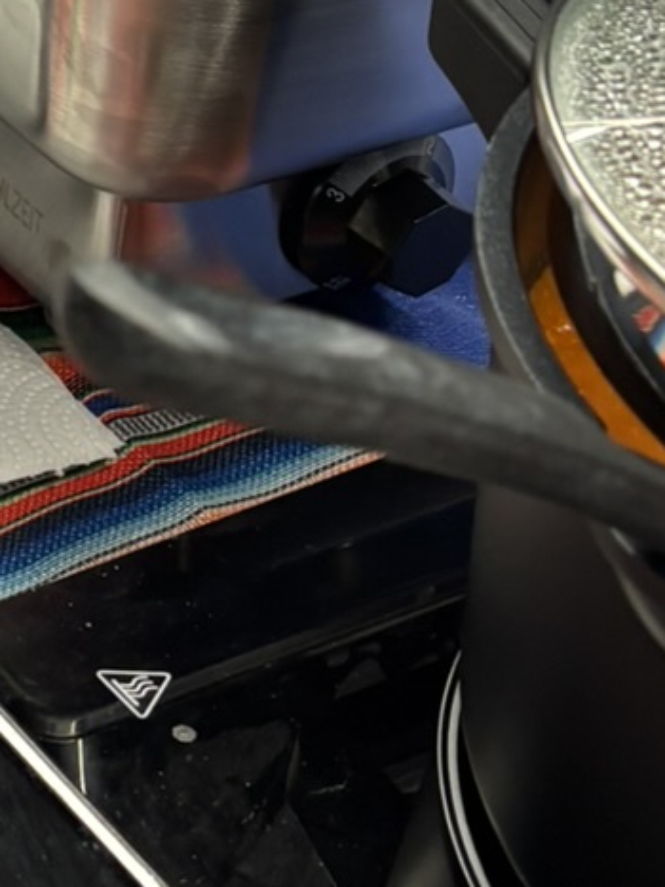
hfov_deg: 12.3
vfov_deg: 17.1
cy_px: 141
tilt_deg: -32.8
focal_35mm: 114
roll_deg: -3.0
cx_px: -352
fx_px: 2921
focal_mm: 5.96
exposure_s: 1/62
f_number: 1.6
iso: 125
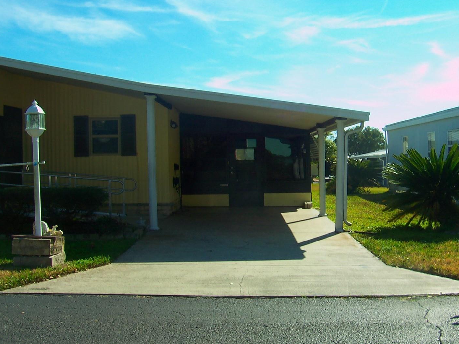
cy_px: 170
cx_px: 253
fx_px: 557
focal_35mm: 42
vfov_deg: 34.3
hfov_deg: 44.7
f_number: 5.6
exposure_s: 1/250
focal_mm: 5.6
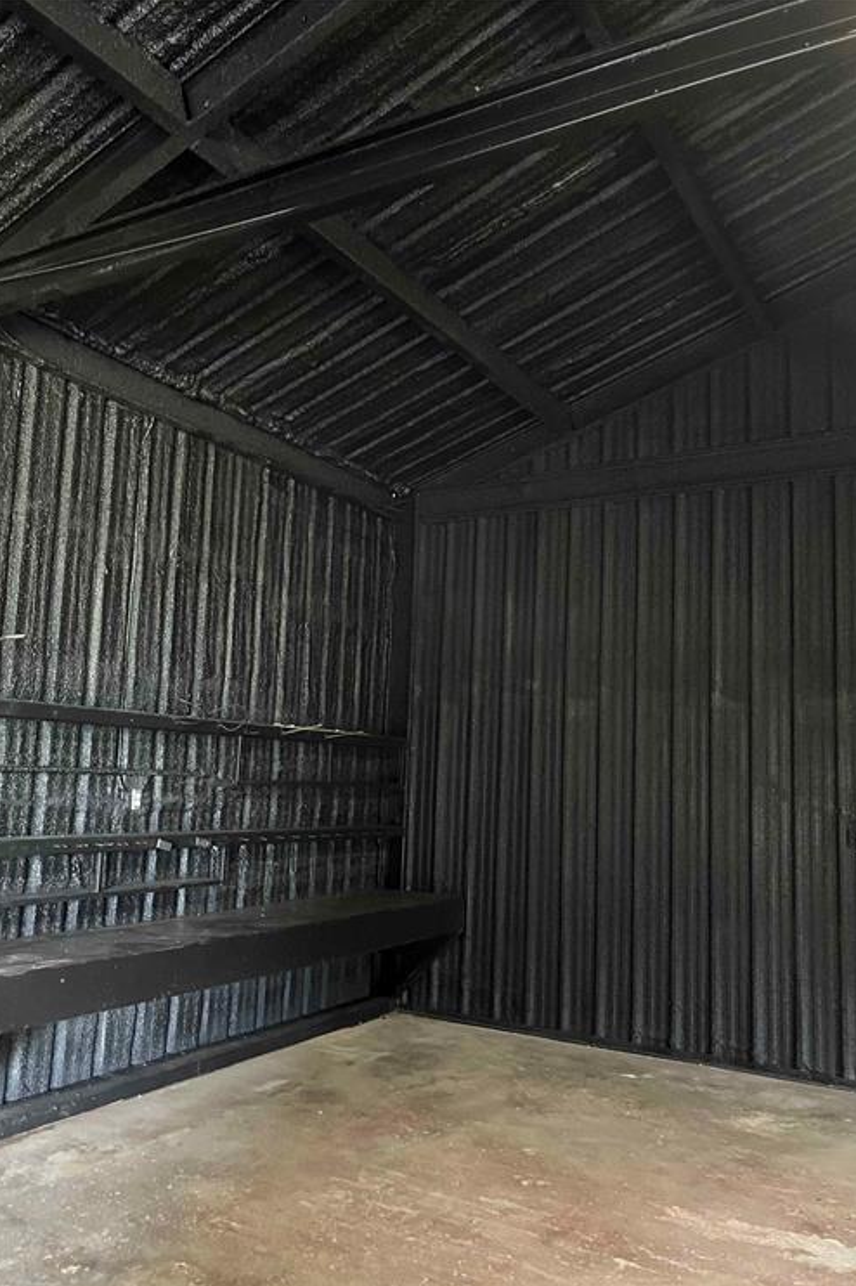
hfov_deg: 46.4
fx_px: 1000
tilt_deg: +5.5
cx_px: 433
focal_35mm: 28
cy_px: 664
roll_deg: -4.0
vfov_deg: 65.5
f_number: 1.6
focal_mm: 5.1
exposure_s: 1/30
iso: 1000
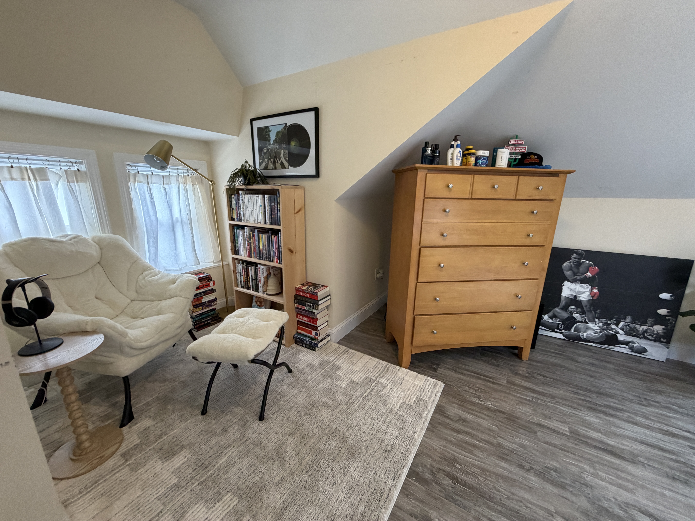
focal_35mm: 14
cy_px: 260
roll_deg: -0.2
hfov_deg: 102.1
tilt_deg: -14.0
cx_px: 348
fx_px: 281
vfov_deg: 85.7
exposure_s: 1/120
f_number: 2.2
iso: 320
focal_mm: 2.22
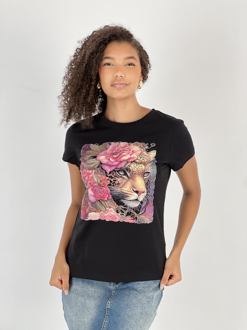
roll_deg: -1.7
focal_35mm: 77
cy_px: 165
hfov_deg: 19.1
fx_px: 733
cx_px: 124
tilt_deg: -3.6
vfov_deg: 25.3
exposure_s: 1/100
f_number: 2.8
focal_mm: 9
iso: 64
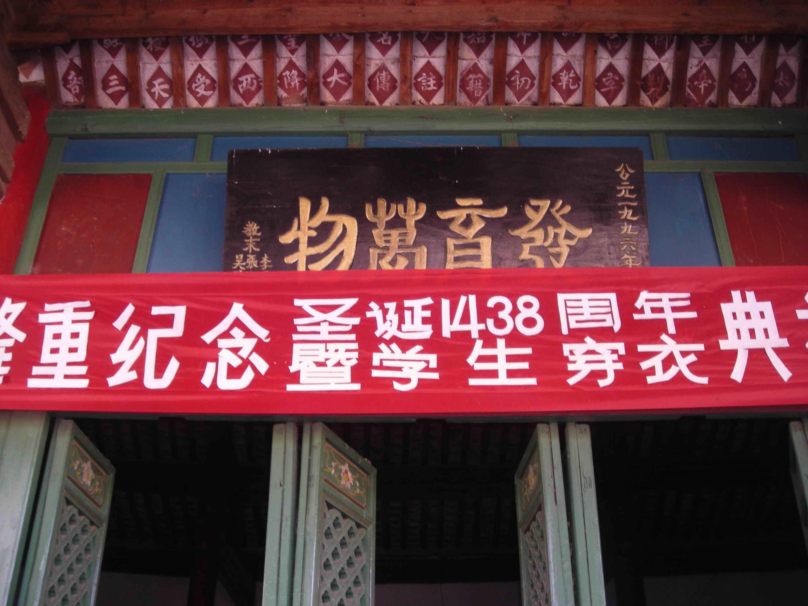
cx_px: 404
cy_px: 303
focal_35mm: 38
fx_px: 887
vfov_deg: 37.7
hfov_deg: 49.0
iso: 74
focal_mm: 6.3
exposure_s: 1/30
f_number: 3.2
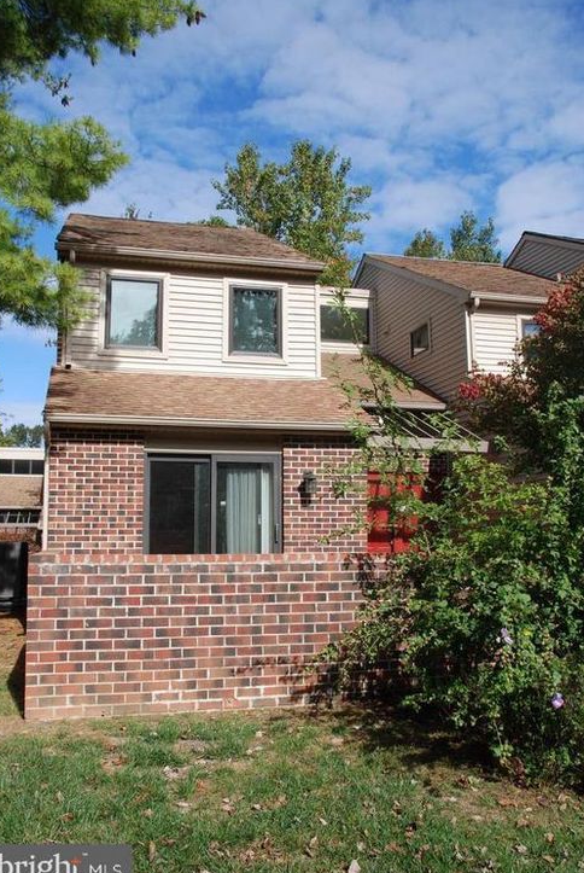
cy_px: 441
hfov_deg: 42.4
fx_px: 752
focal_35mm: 31
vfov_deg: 60.2
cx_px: 287
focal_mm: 20
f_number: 9
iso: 200
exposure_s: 1/320
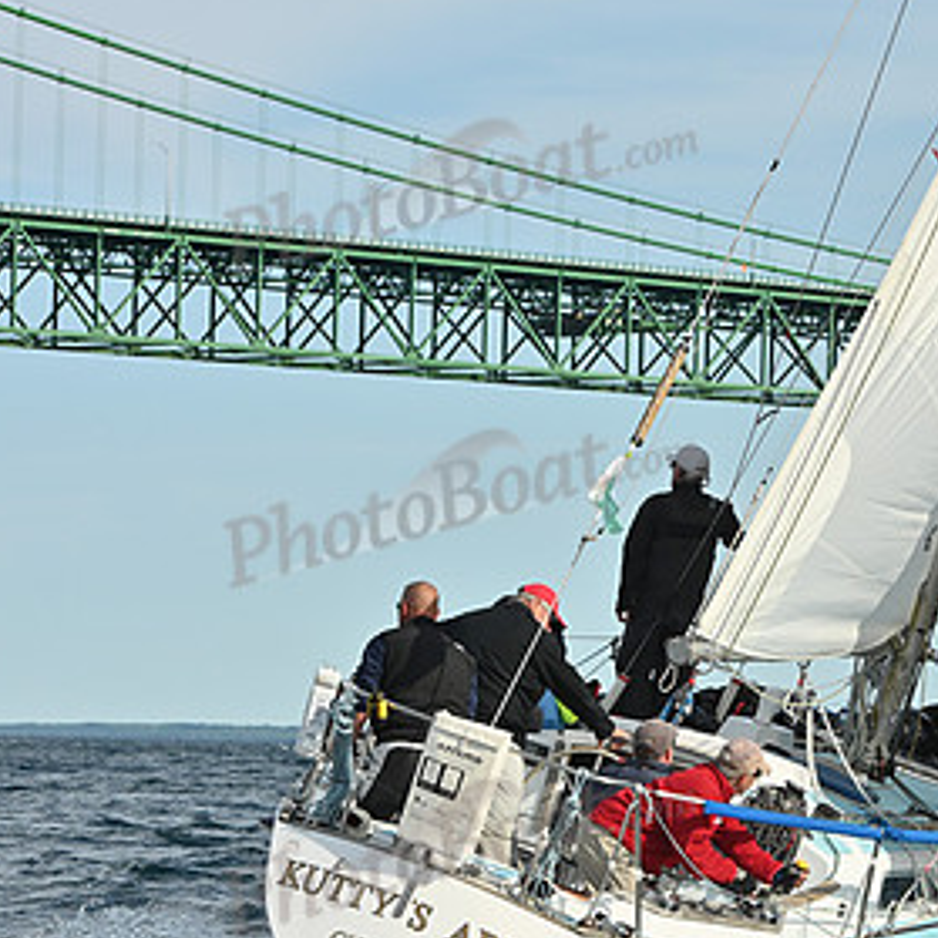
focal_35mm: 198
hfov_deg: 8.8
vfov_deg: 8.8
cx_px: 874
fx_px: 6070
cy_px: 627
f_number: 10
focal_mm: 112
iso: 320
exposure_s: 1/1000
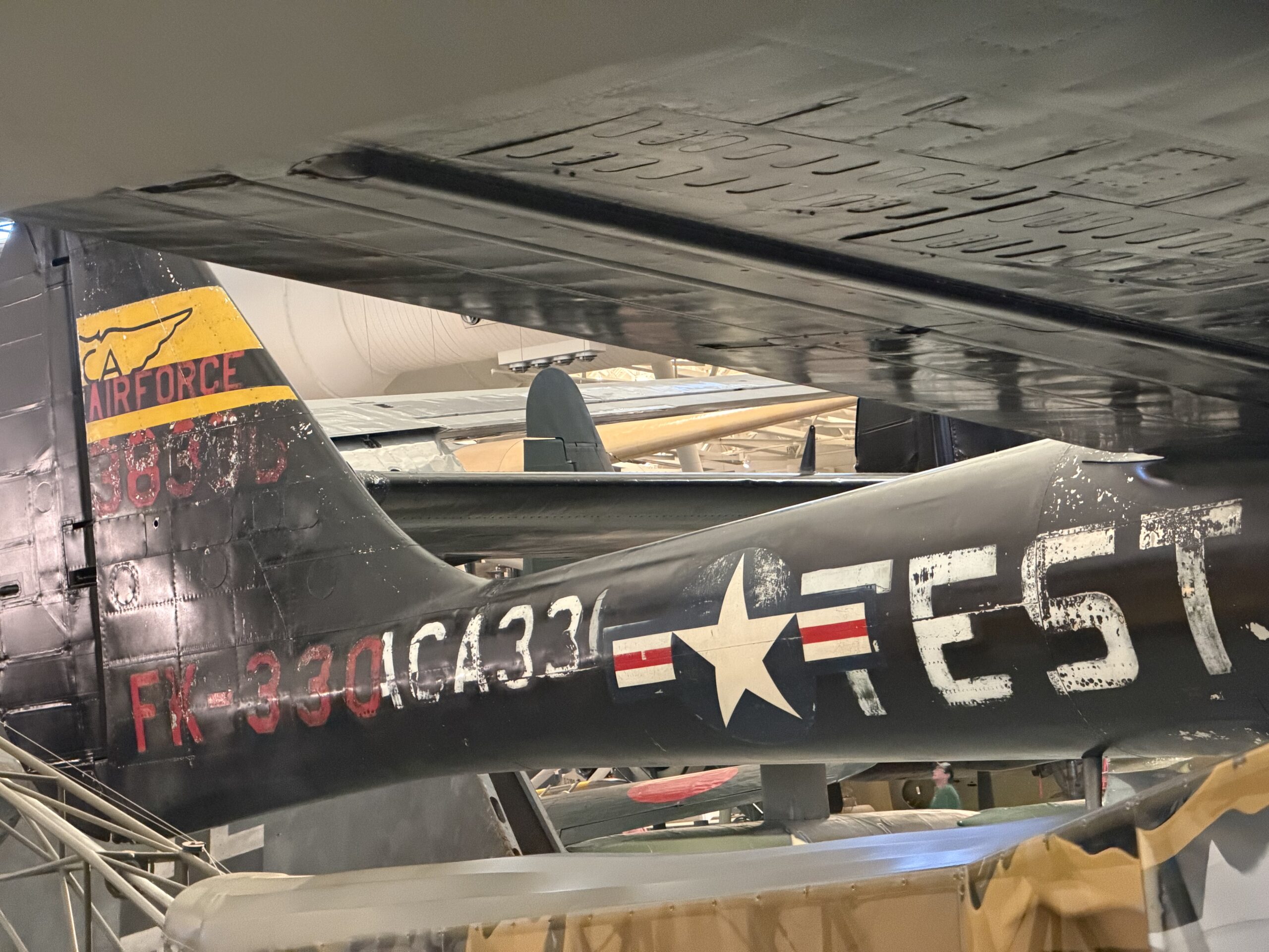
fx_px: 3666
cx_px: 634
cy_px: 476
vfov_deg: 14.8
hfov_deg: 19.6
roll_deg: +4.7
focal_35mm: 100
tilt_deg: +3.8
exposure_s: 1/30
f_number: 2.8
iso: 1250
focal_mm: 16.89
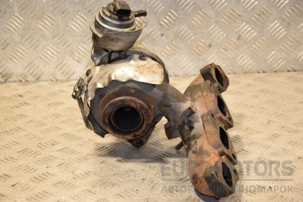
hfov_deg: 20.6
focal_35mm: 99
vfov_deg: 13.8
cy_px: 101
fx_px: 833
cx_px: 152
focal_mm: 66
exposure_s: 1/200
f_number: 5.6
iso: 800
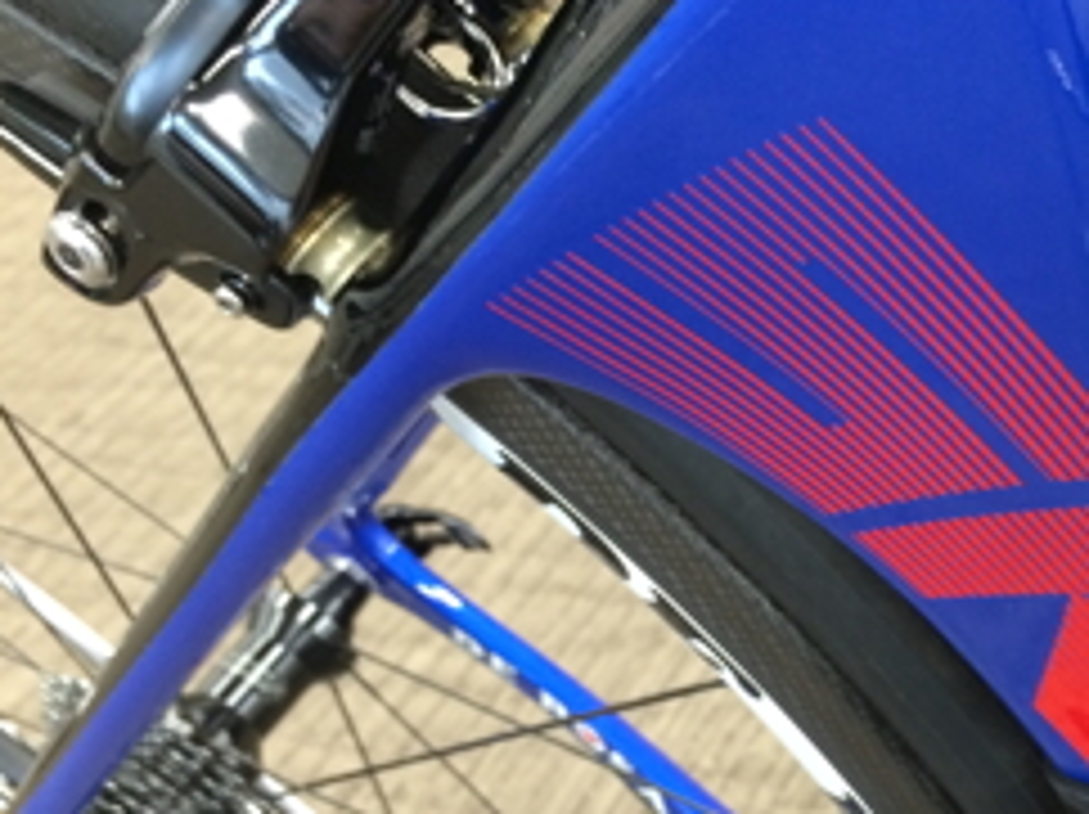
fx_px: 1509
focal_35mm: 48
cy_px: 526
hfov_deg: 38.7
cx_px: 810
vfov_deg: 30.0
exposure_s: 1/30
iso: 200
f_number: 2.2
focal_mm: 4.15
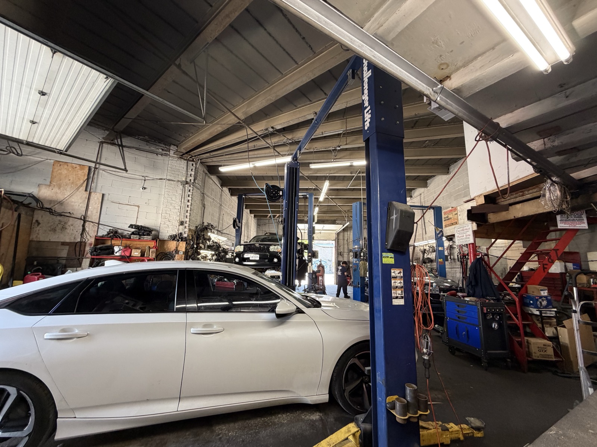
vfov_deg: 85.7
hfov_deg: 102.1
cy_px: 224
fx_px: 241
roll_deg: -2.7
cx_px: 298
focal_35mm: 14
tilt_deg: +8.6
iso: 250
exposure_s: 1/60
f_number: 2.2
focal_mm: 2.22
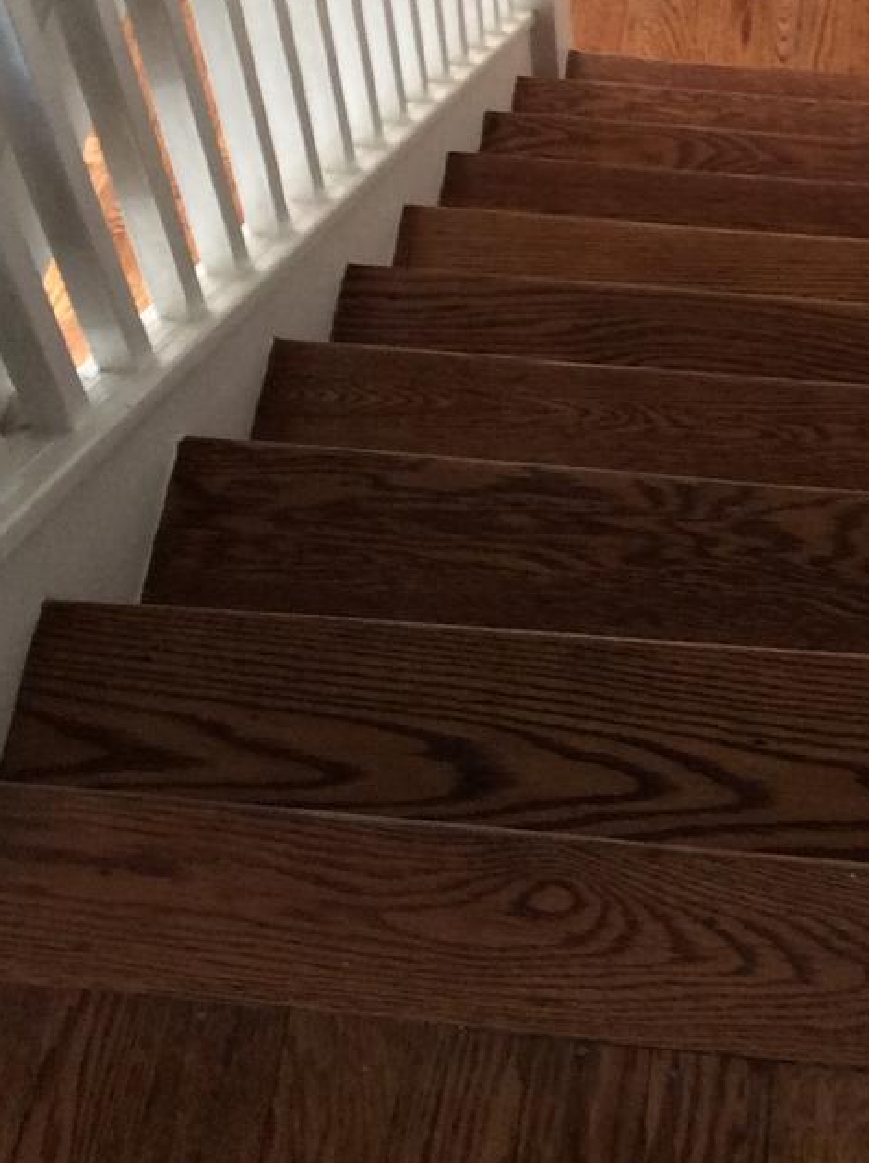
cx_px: 787
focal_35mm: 78
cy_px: -57
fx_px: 2616
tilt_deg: -50.0
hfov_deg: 18.5
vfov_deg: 23.7
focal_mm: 3.3
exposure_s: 1/24
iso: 80
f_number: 2.4
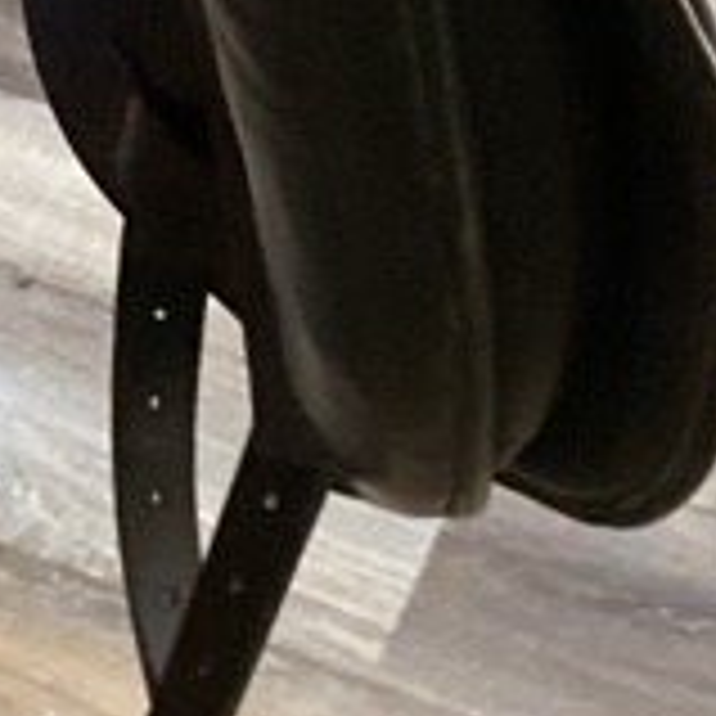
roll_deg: -1.1
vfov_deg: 10.7
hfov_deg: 11.0
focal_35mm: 155
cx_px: -225
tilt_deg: -25.9
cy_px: -466
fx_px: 3627
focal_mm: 3.3
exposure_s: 1/40
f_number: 2.4
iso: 400
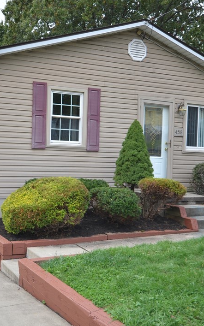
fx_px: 418
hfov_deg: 27.3
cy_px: 162
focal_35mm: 47
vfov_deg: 42.6
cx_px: 76
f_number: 6.3
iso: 200
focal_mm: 20
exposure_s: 1/160
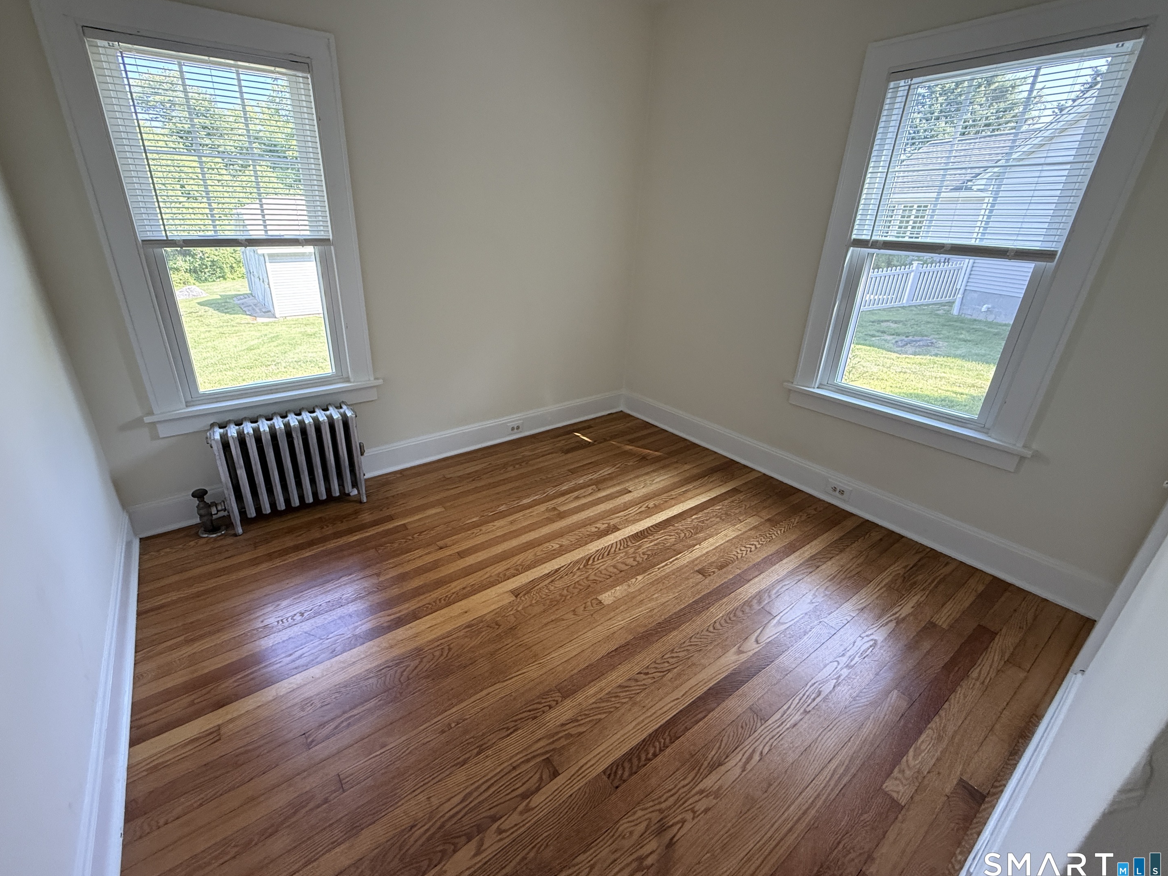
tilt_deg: -21.7
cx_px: 544
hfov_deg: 98.0
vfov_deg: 81.7
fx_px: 506
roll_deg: -1.3
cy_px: 416
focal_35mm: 15
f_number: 2.2
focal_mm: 2.22
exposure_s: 1/99
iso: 250
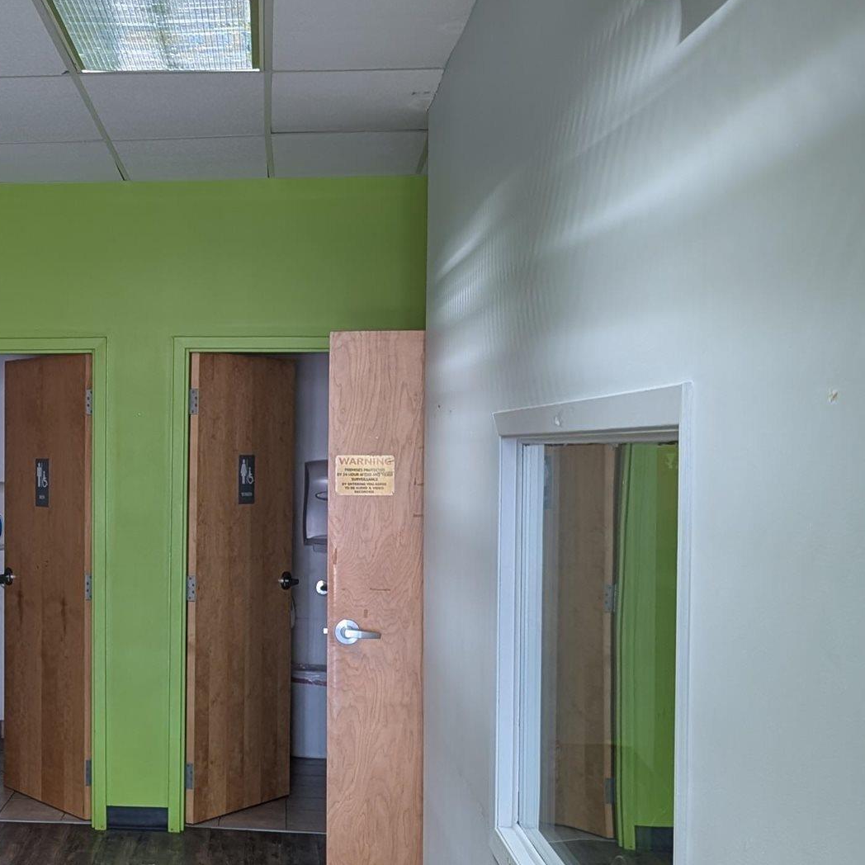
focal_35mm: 62
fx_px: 1753
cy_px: 510
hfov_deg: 26.3
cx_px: 9
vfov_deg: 27.7
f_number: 1.68
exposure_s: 1/24
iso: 61
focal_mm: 6.9
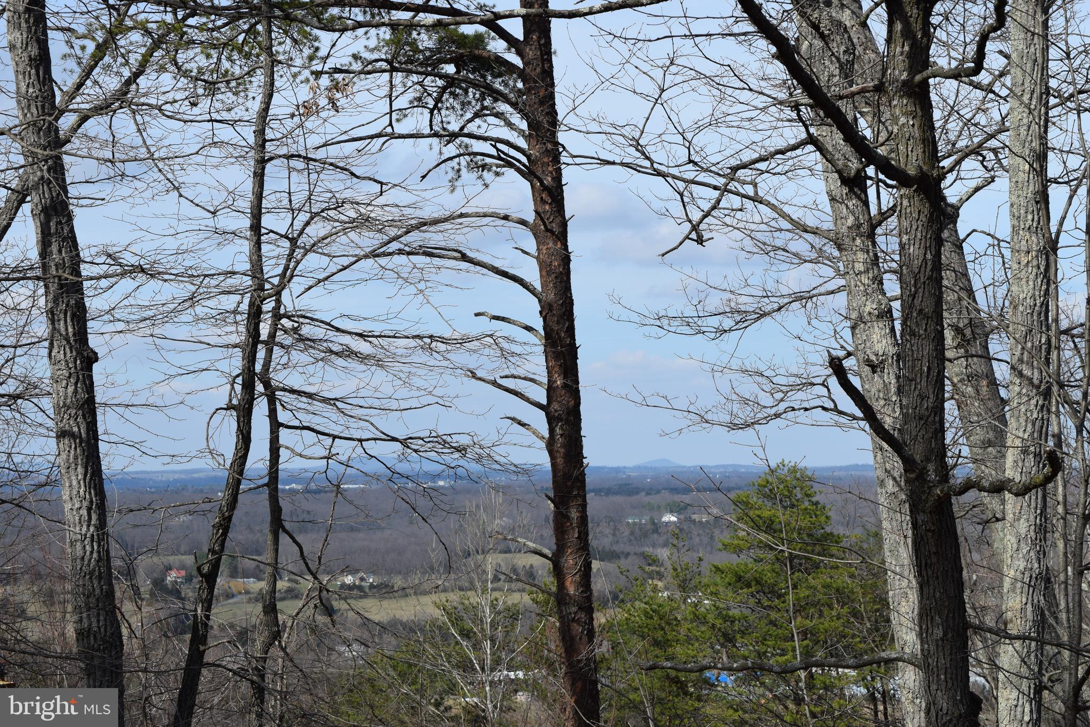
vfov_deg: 16.6
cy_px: 364
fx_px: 2498
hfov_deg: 24.6
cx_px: 545
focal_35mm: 82
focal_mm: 55
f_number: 10
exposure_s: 1/400
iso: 200
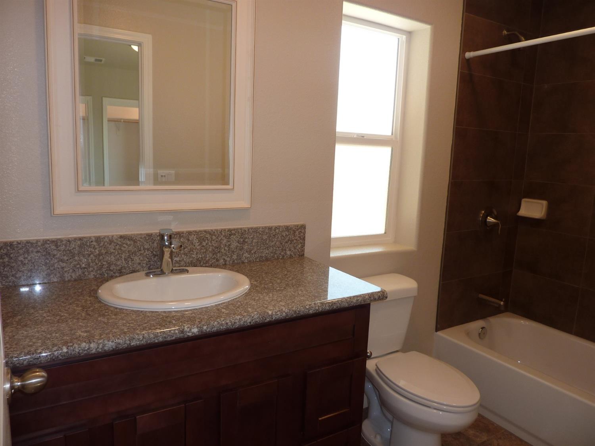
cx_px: 298
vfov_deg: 54.9
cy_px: 223
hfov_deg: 69.4
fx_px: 430
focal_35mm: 25
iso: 100
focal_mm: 4.1
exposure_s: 1/50
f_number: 3.3
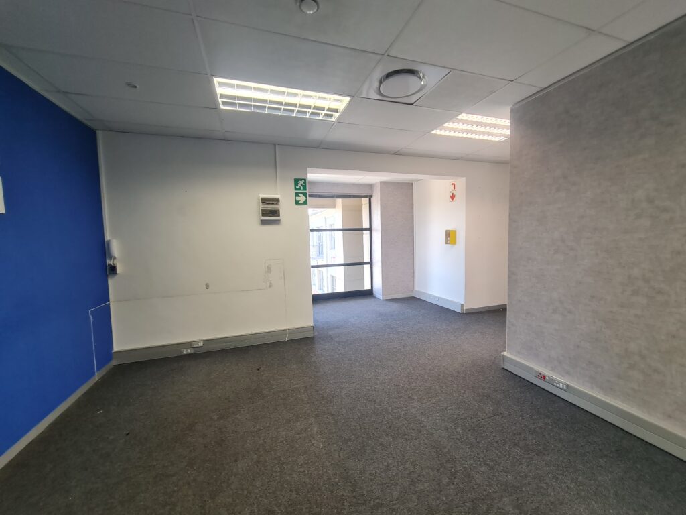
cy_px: 258
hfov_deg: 106.2
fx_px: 258
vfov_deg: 89.9
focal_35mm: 13
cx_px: 343
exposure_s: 1/50
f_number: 2.2
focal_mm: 2.2
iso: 160
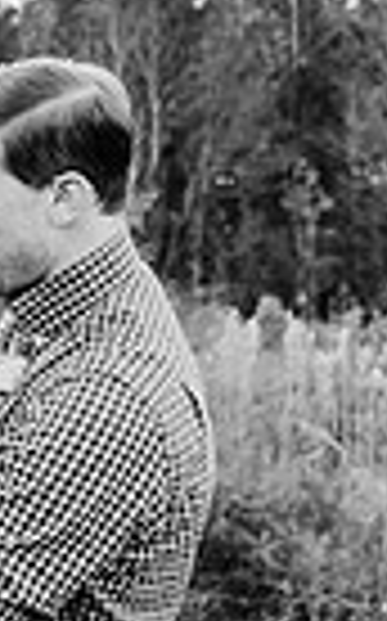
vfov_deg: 25.0
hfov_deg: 15.7
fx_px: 1353
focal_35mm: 80
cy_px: 45
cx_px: -72
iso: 100
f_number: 2.8
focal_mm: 24
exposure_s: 1/250
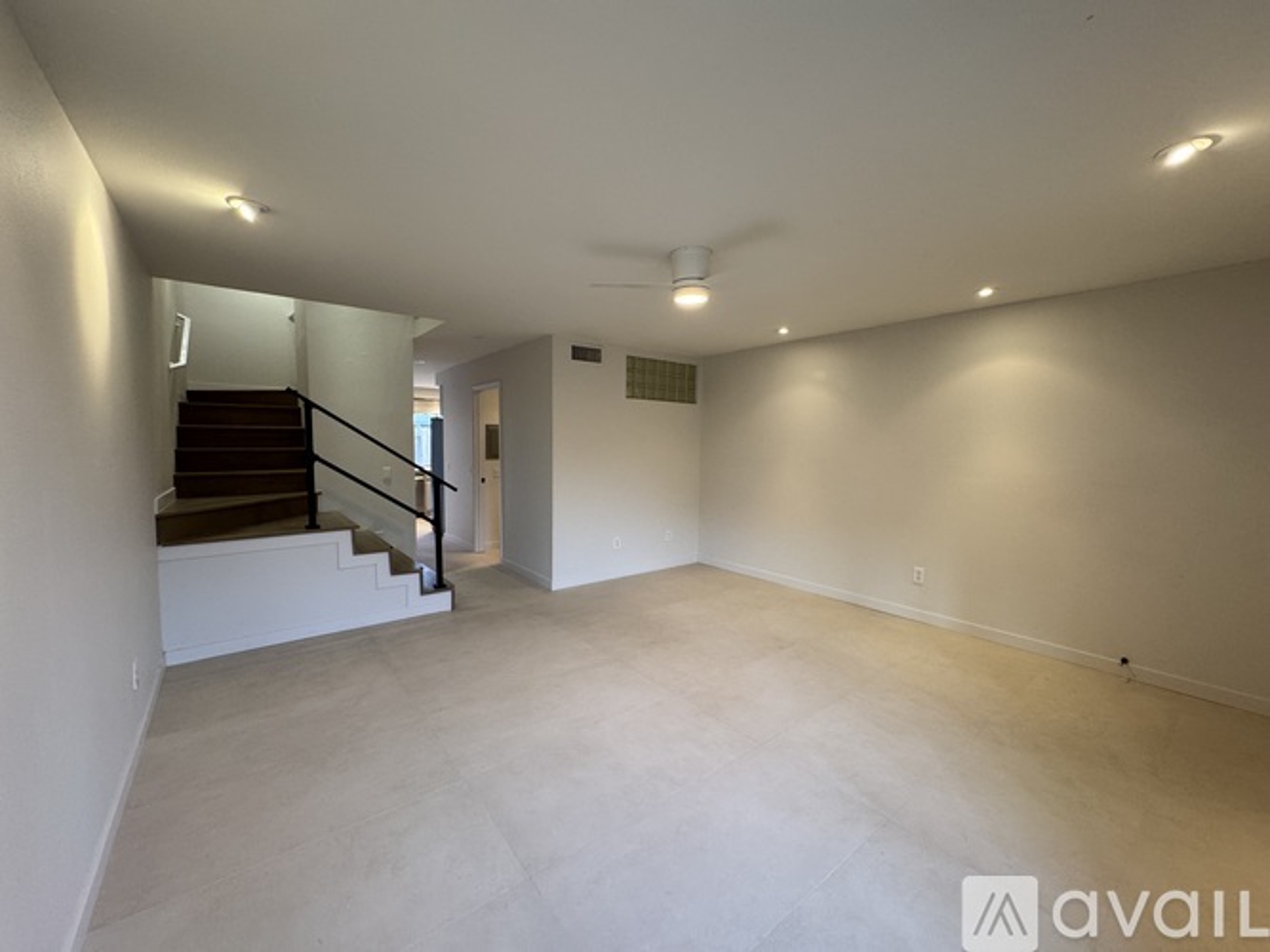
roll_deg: -0.3
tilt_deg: -4.2
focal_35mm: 14
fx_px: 514
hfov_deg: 102.1
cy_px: 476
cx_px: 635
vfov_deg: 85.7
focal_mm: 2.22
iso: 200
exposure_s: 1/60
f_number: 2.2
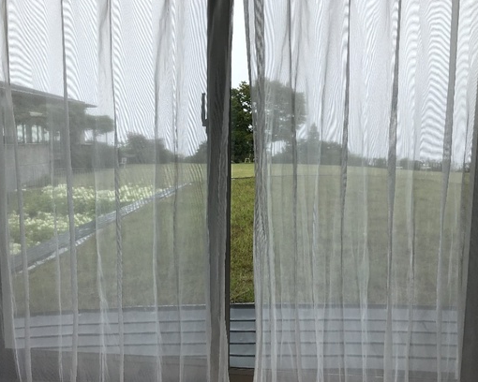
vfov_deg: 48.5
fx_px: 424
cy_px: 191
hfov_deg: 58.8
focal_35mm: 30
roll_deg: -0.2
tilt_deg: -5.4
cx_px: 237
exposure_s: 1/812
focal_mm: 3.99
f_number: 1.8
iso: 20
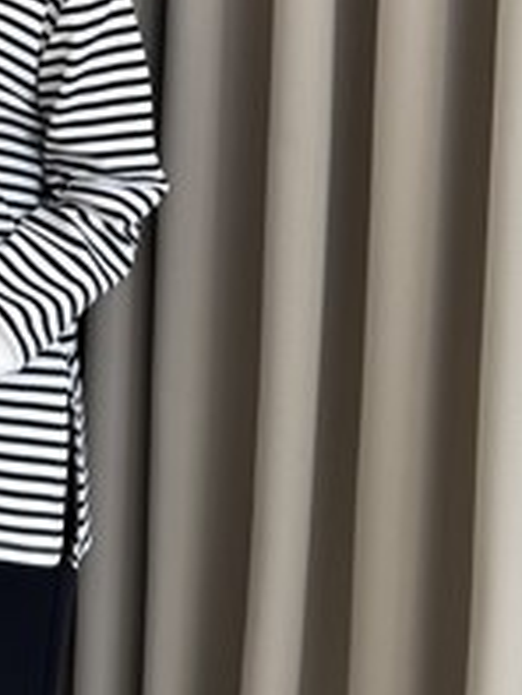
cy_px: 5
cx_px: -120
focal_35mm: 65
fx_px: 1305
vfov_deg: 28.1
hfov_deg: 20.9
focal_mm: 6.76
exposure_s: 1/123
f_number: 1.78
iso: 64
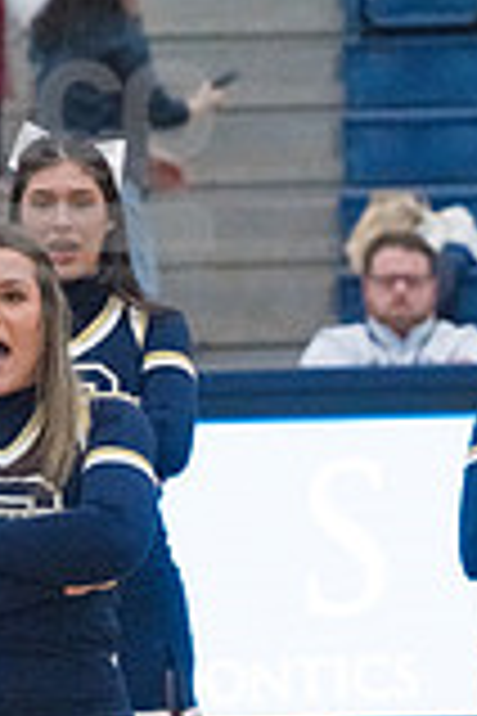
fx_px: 9579
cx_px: 603
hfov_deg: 2.8
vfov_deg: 4.3
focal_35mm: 482
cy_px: 639
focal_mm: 170
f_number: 5
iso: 8000
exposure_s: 1/1000
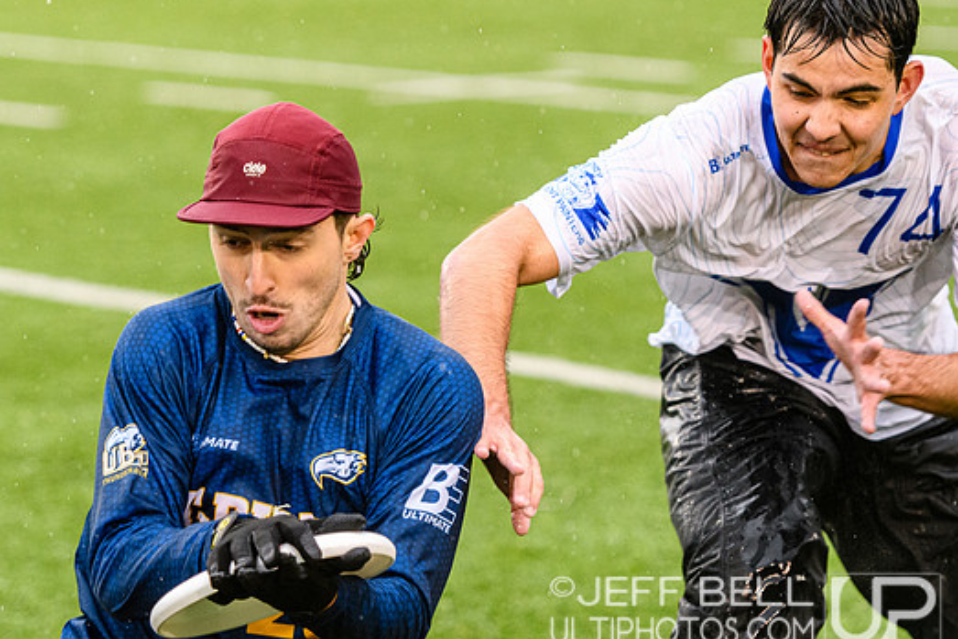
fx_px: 5536
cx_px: 429
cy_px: 312
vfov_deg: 6.6
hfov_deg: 9.9
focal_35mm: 208
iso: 2000
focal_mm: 125
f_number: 3.2
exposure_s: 1/1000
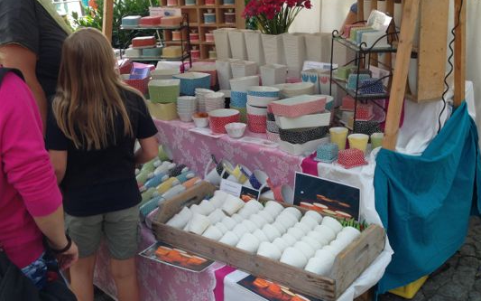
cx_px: 230
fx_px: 551
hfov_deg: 47.2
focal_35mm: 42
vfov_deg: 30.5
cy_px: 149
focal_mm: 4.13
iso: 50
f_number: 2.4
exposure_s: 1/250
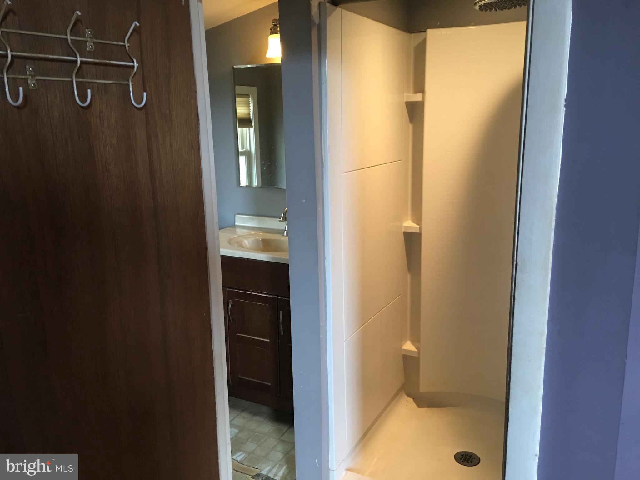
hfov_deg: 61.7
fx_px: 536
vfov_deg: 48.2
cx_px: 320
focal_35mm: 29
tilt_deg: -11.7
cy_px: 240
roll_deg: +0.3
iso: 100
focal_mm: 4.15
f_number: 2.2
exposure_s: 1/10
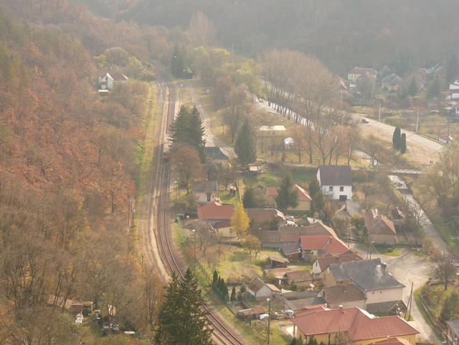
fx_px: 1034
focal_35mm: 78
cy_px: 172
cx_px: 230
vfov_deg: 18.9
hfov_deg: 25.0
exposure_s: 1/160
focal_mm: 13.8
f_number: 4
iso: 100
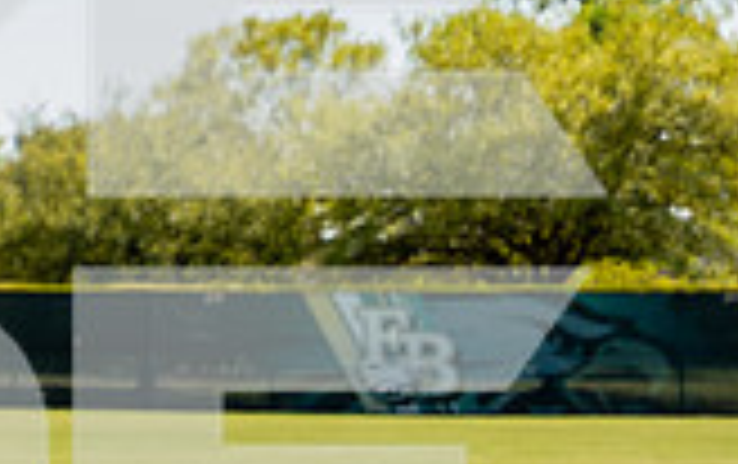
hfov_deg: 12.6
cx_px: -445
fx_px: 3142
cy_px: -209
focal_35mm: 156
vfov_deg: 8.3
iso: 40
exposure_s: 1/250
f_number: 4
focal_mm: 35
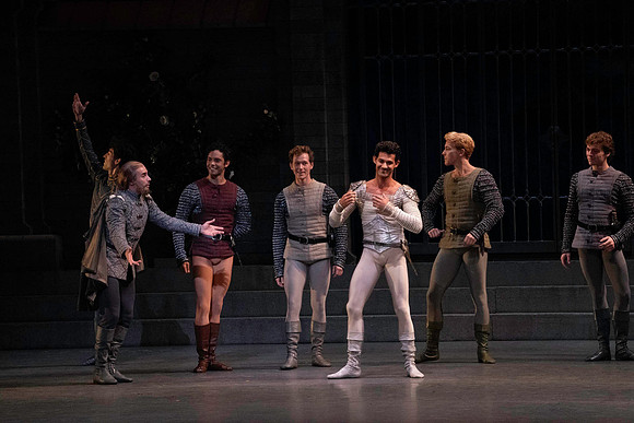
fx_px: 3523
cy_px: 212
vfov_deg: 6.9
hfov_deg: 10.3
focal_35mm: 200
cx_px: 317
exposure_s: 1/400
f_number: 13
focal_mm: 200
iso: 16000
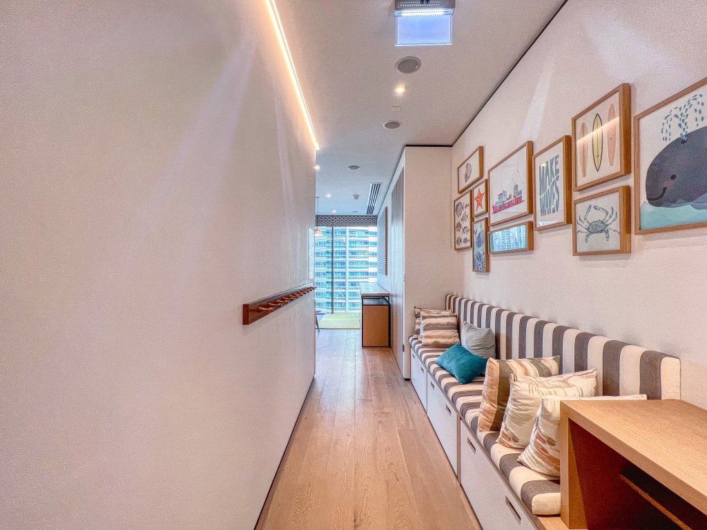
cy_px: 265
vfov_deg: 89.9
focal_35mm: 13
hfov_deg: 106.2
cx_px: 354
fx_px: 266
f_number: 1.8
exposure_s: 1/100
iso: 80
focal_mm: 1.6
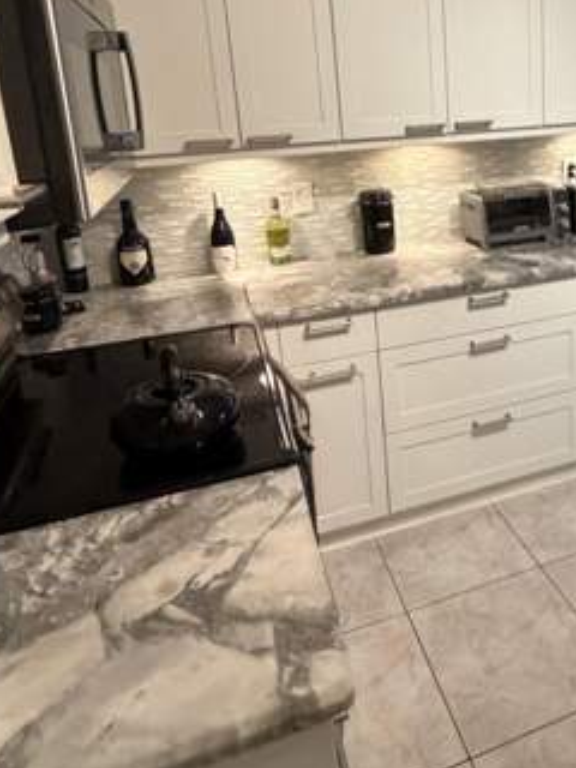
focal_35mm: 28
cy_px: 245
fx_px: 621
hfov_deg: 48.0
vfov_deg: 61.6
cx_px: 427
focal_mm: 2.22
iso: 320
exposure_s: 1/60
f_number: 2.2
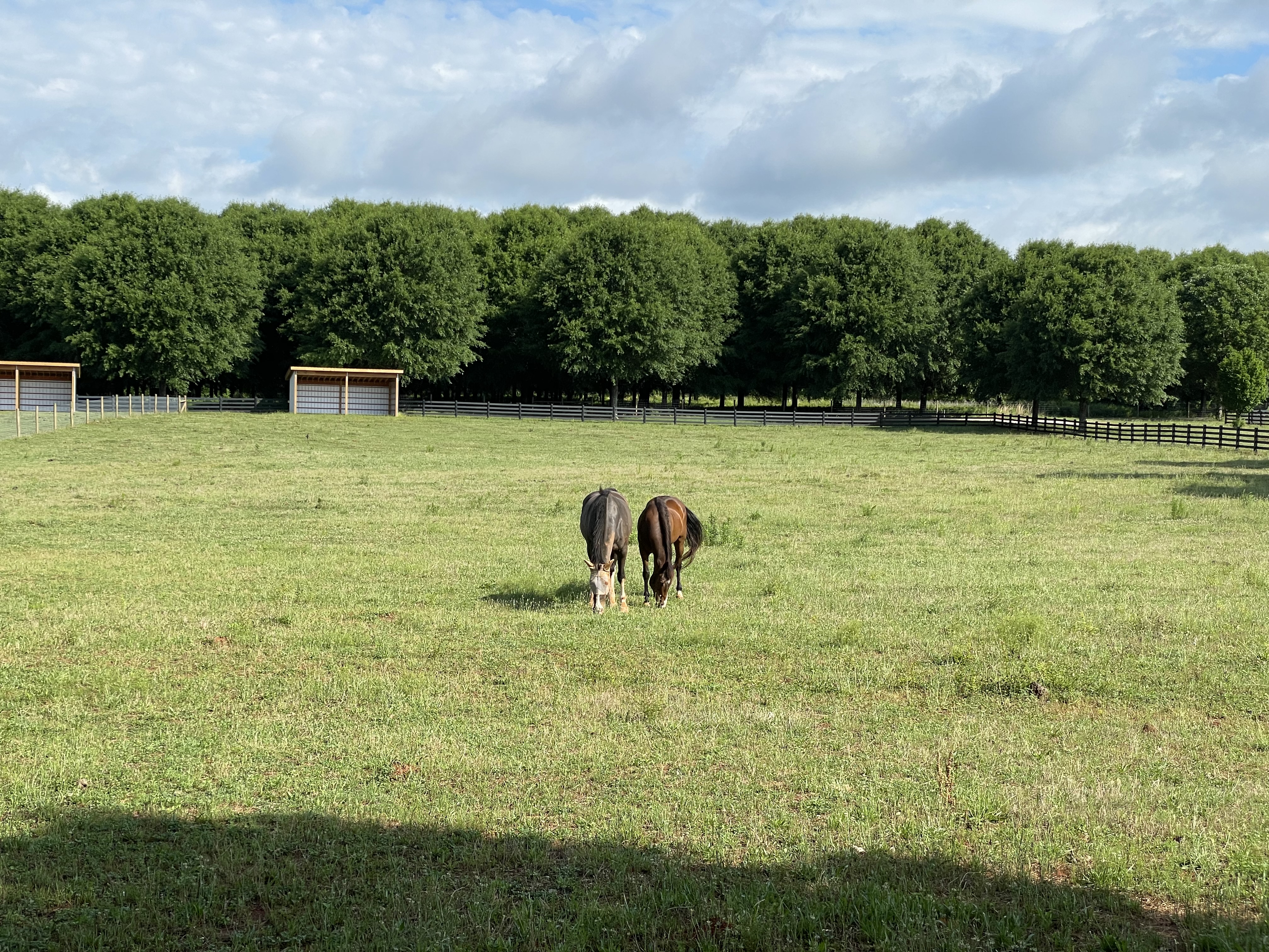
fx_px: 1906
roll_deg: -1.8
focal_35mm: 52
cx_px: 634
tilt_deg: -2.7
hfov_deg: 36.8
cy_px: 476
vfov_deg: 28.0
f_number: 2
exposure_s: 1/1370
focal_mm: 6
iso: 25
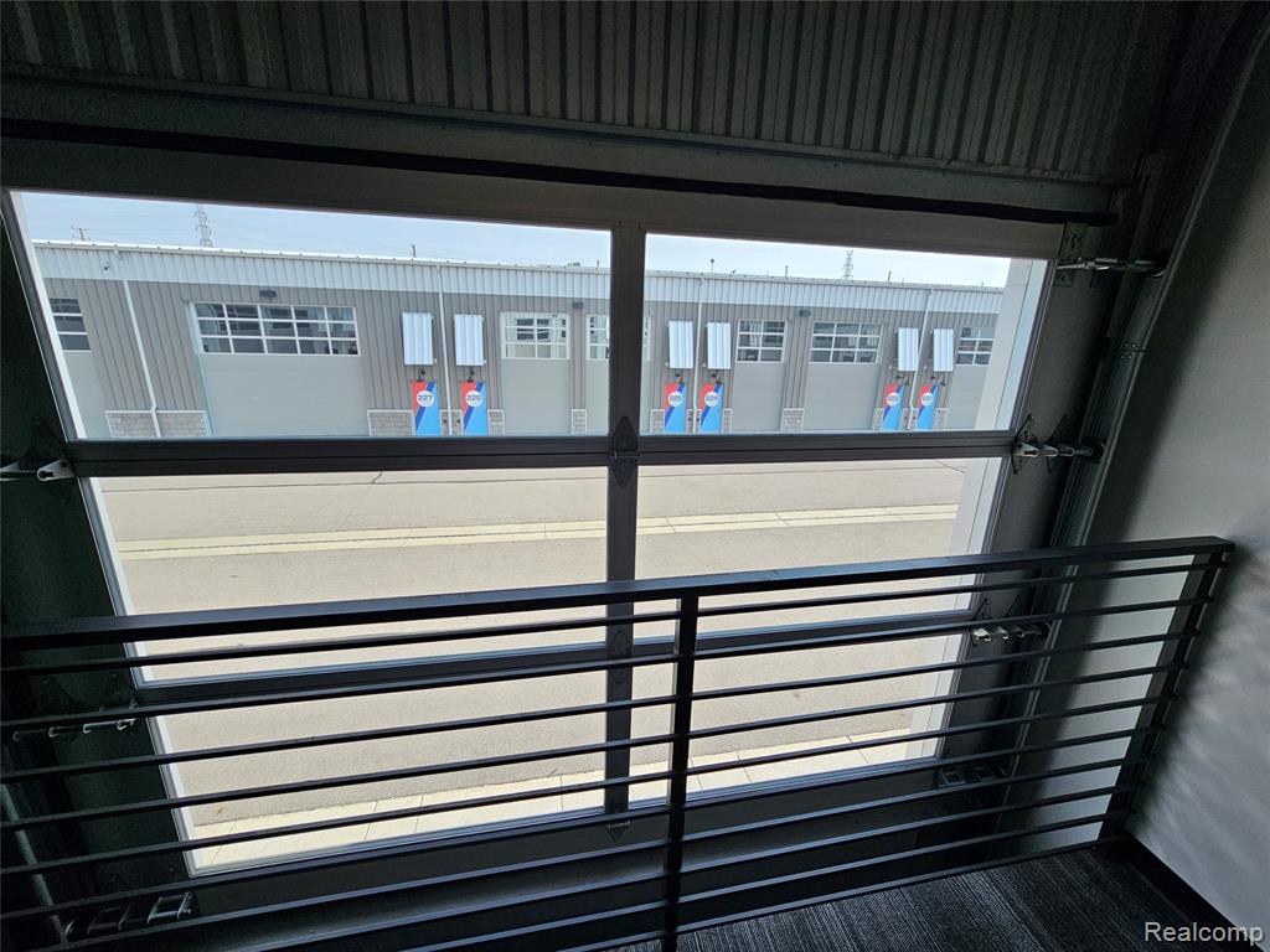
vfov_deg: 89.9
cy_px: 476
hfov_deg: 106.2
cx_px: 635
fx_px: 477
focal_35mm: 13
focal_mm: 2.2
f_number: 2.2
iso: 50
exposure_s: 1/909
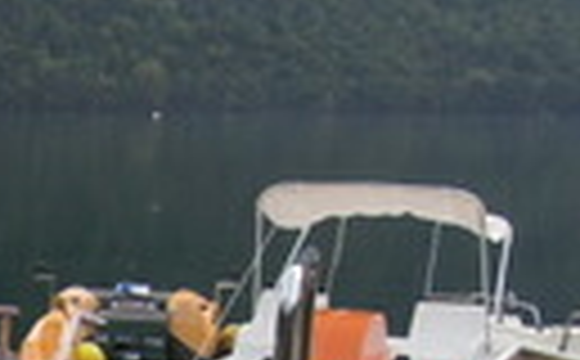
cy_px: 554
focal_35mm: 95
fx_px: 1498
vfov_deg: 12.9
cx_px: -423
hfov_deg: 18.0
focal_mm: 4.3
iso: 160
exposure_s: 1/50
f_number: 2.8
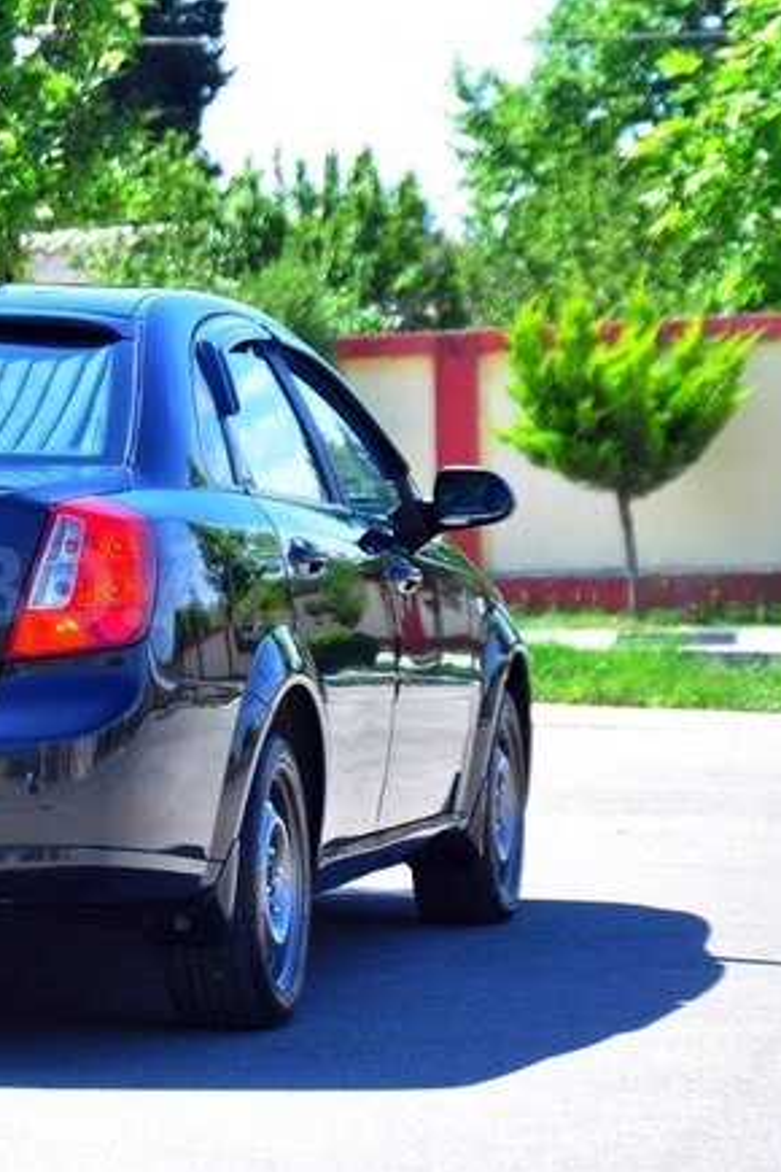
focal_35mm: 182
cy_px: 587
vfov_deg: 11.3
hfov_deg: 7.5
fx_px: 5922
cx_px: 19
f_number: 5.3
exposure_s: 1/200
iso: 200
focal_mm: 80
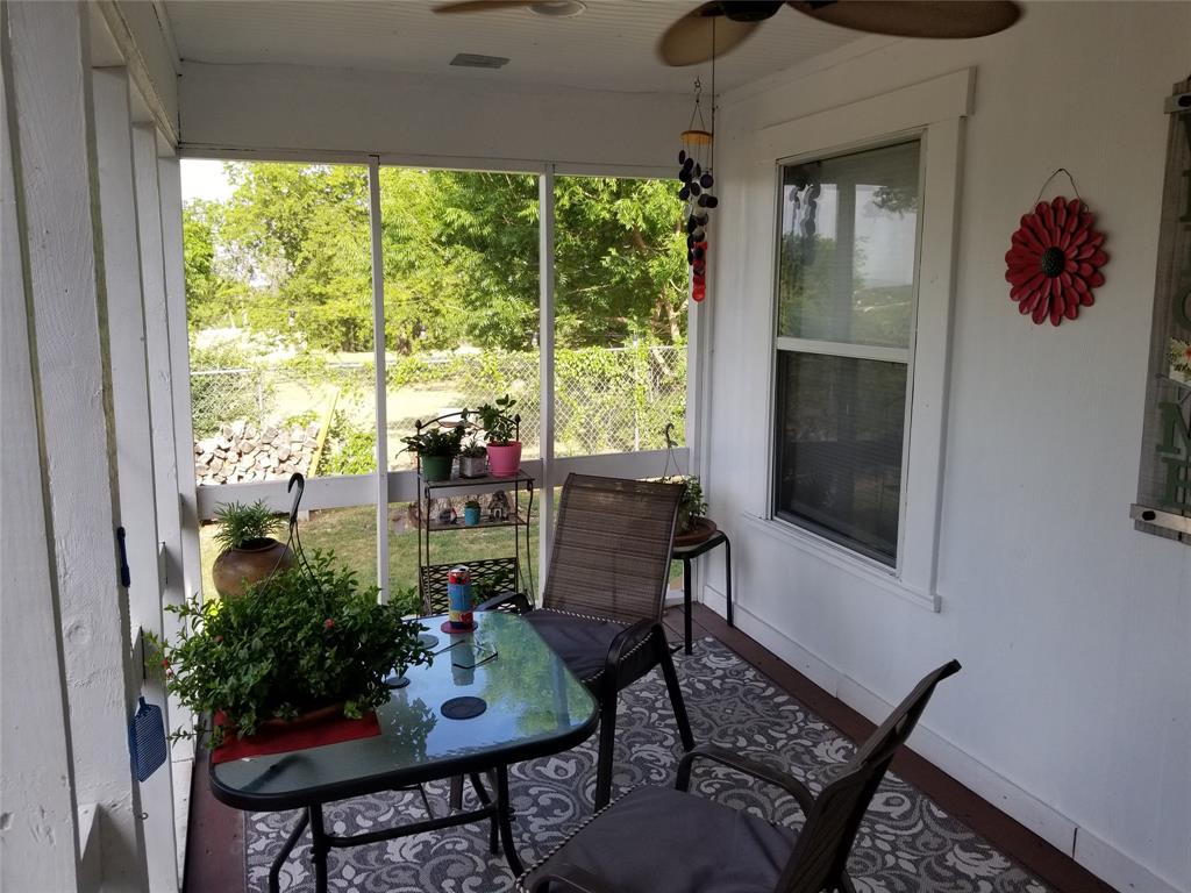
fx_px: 895
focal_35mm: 26
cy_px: 446
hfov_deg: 67.3
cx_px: 596
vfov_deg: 53.1
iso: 50
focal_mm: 4.25
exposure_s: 1/323
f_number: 1.7
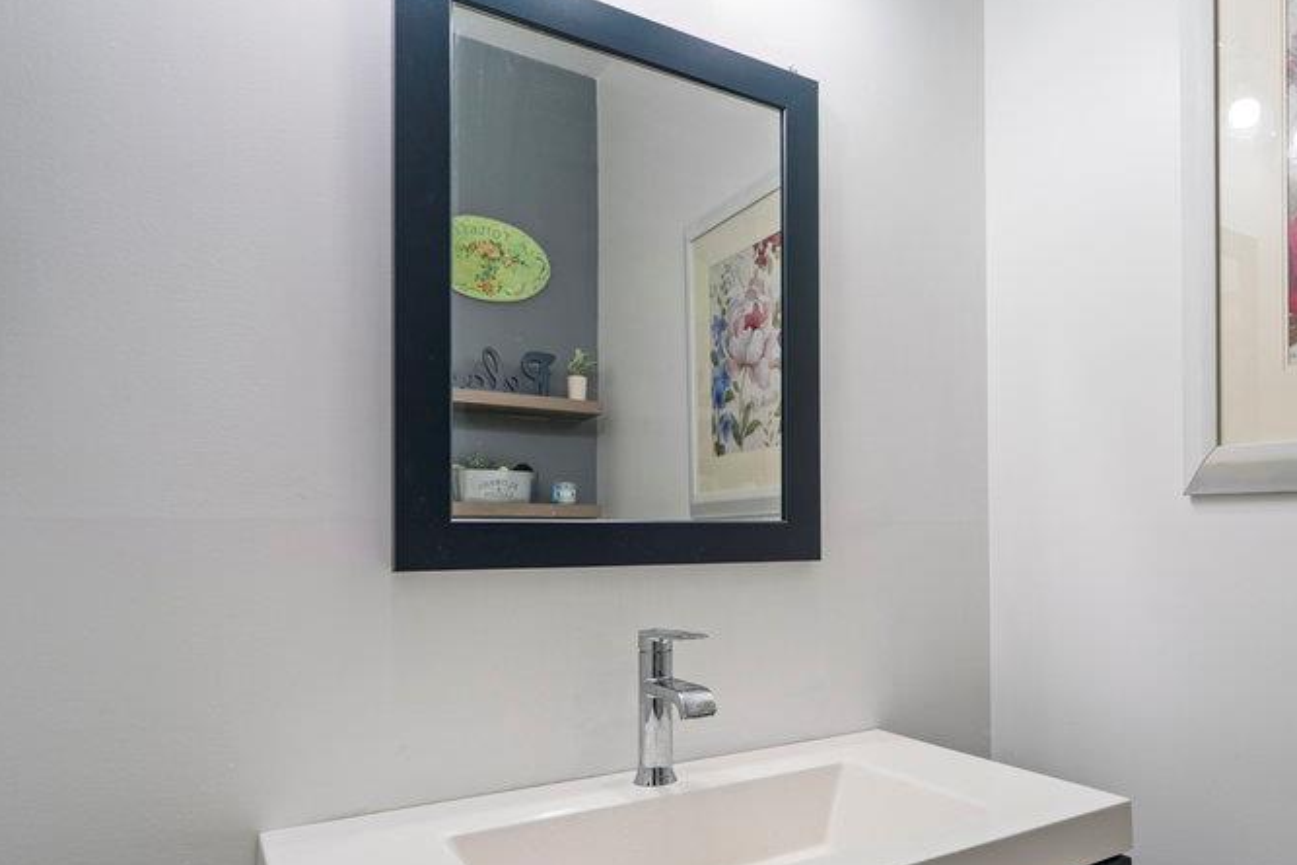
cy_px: 541
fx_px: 865
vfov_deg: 52.6
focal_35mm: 24
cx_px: 931
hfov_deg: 70.0
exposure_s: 1/10
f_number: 5.6
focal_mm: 16
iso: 320
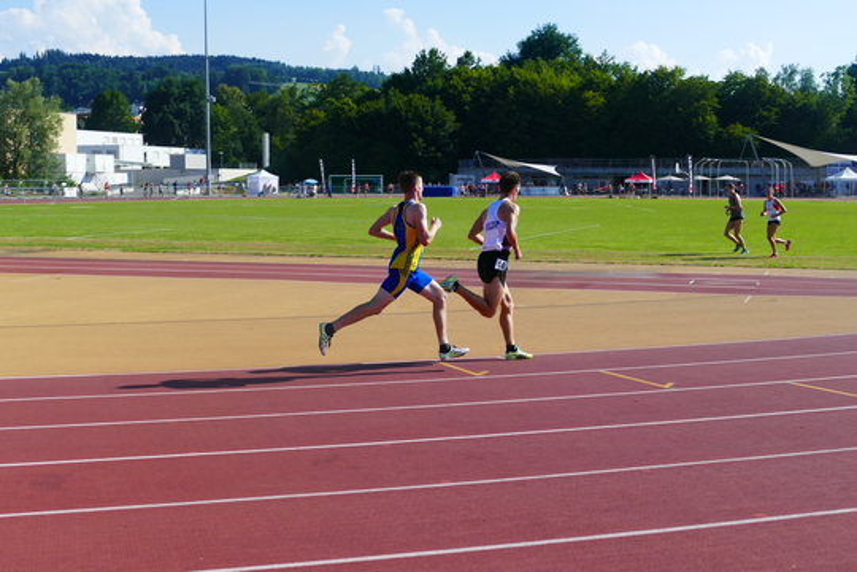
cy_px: 286
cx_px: 428
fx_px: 1285
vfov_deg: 25.1
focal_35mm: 54
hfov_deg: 36.9
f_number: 3.4
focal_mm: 19.84
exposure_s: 1/1600
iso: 125
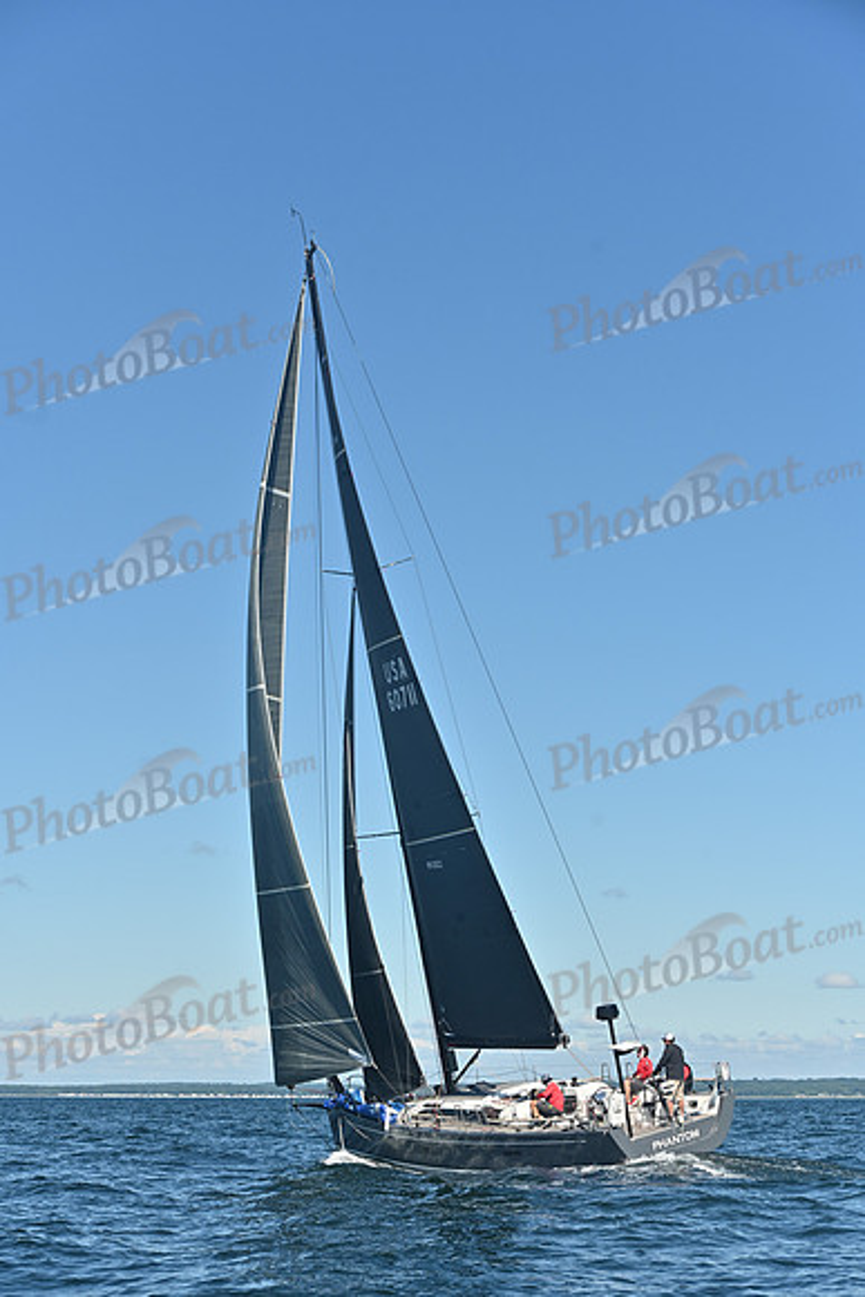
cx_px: 432
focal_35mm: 70
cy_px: 648
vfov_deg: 28.8
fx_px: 2521
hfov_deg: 19.5
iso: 250
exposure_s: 1/1600
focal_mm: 70
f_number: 6.3
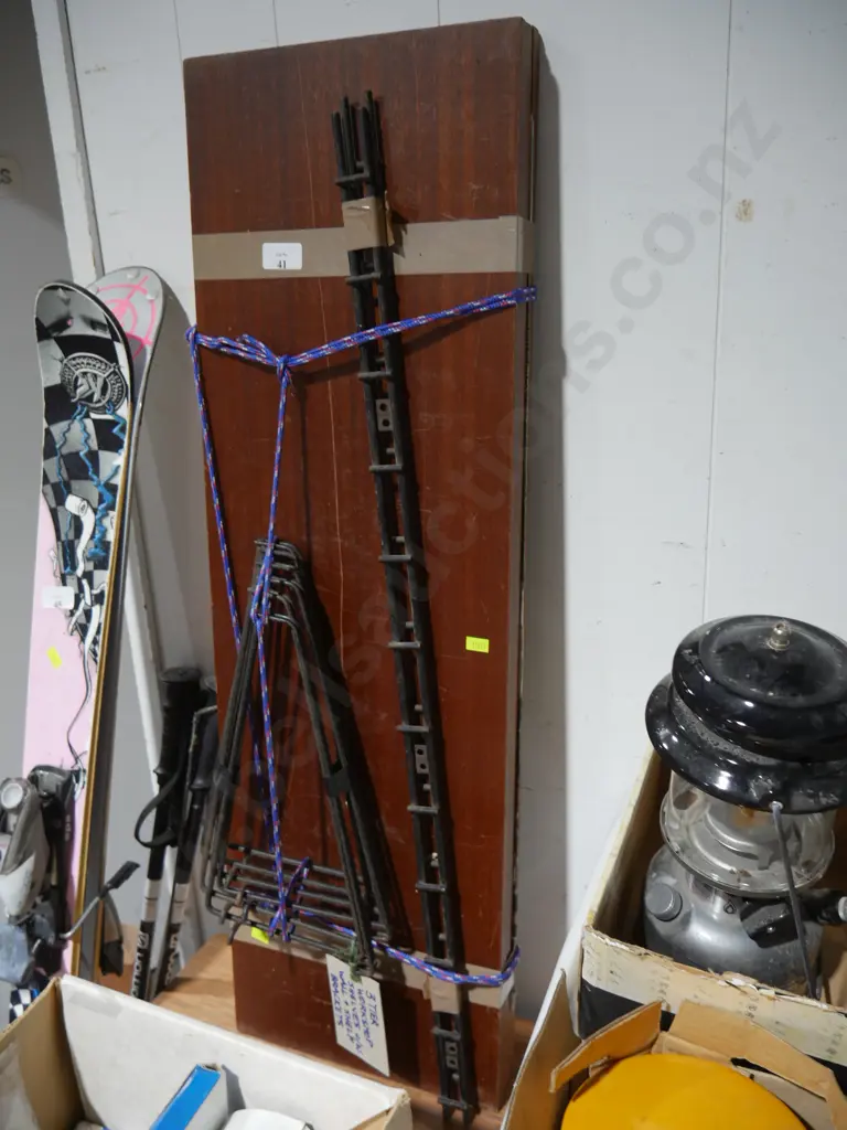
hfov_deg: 49.7
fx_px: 913
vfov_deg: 63.4
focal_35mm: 28
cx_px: 424
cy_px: 565
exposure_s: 1/60
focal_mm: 14
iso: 400
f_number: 3.5
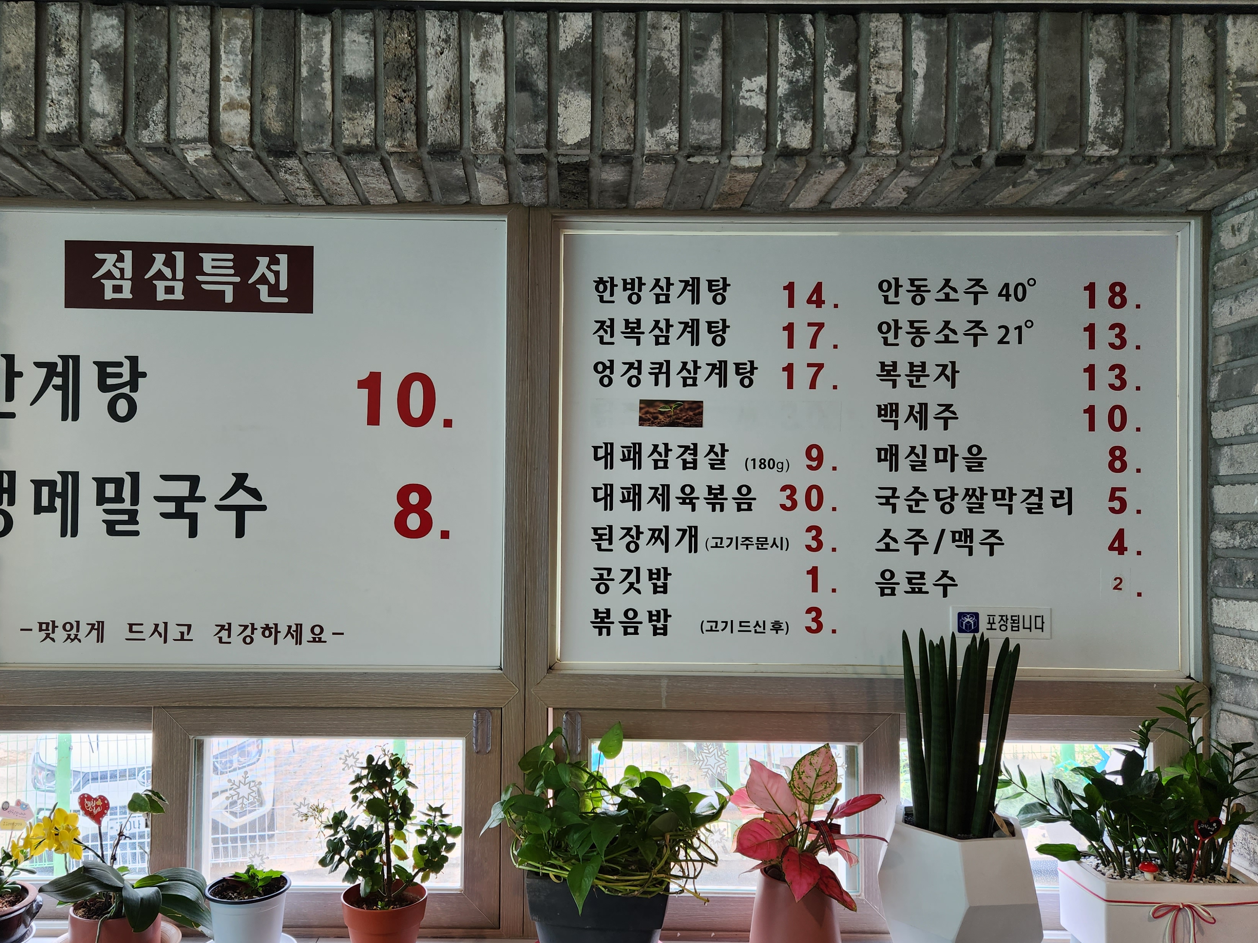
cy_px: 503
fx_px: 1017
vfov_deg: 49.7
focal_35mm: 28
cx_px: 536
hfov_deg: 63.1
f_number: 1.8
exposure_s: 1/120
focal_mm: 5.4
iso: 64
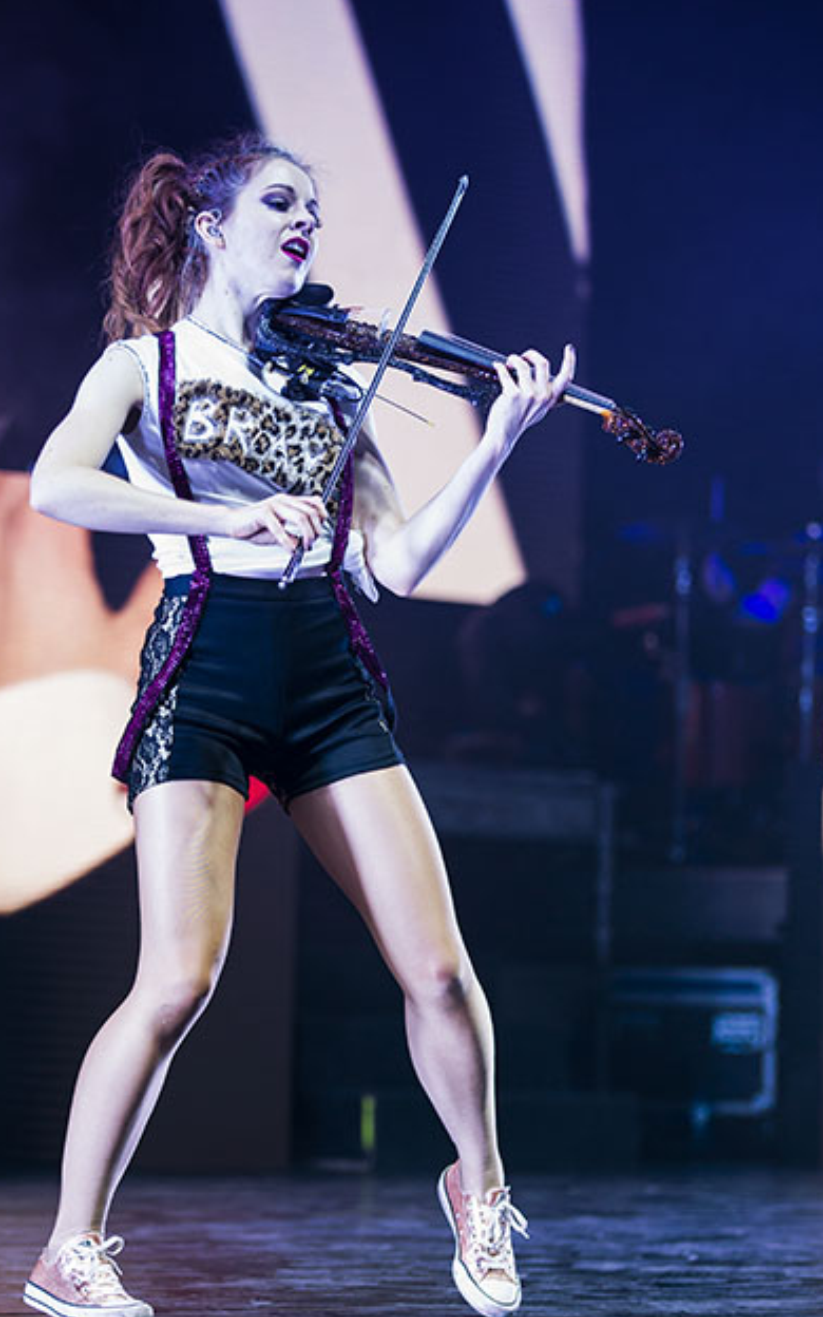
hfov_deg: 10.9
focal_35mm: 120
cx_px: 395
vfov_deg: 17.4
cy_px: 703
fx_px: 4306
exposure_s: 1/640
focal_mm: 102
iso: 1600
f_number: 2.8
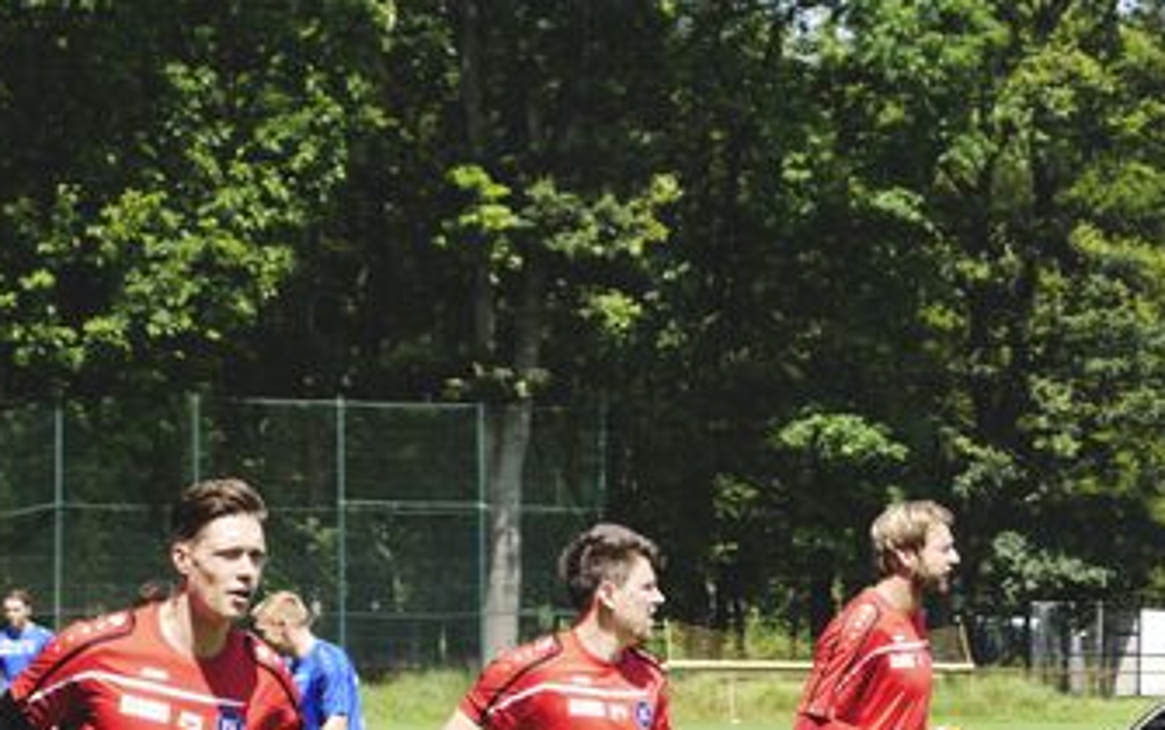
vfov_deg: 7.7
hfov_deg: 12.3
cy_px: 753
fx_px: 5402
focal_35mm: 170
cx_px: 849
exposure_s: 1/320
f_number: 7.1
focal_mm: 42
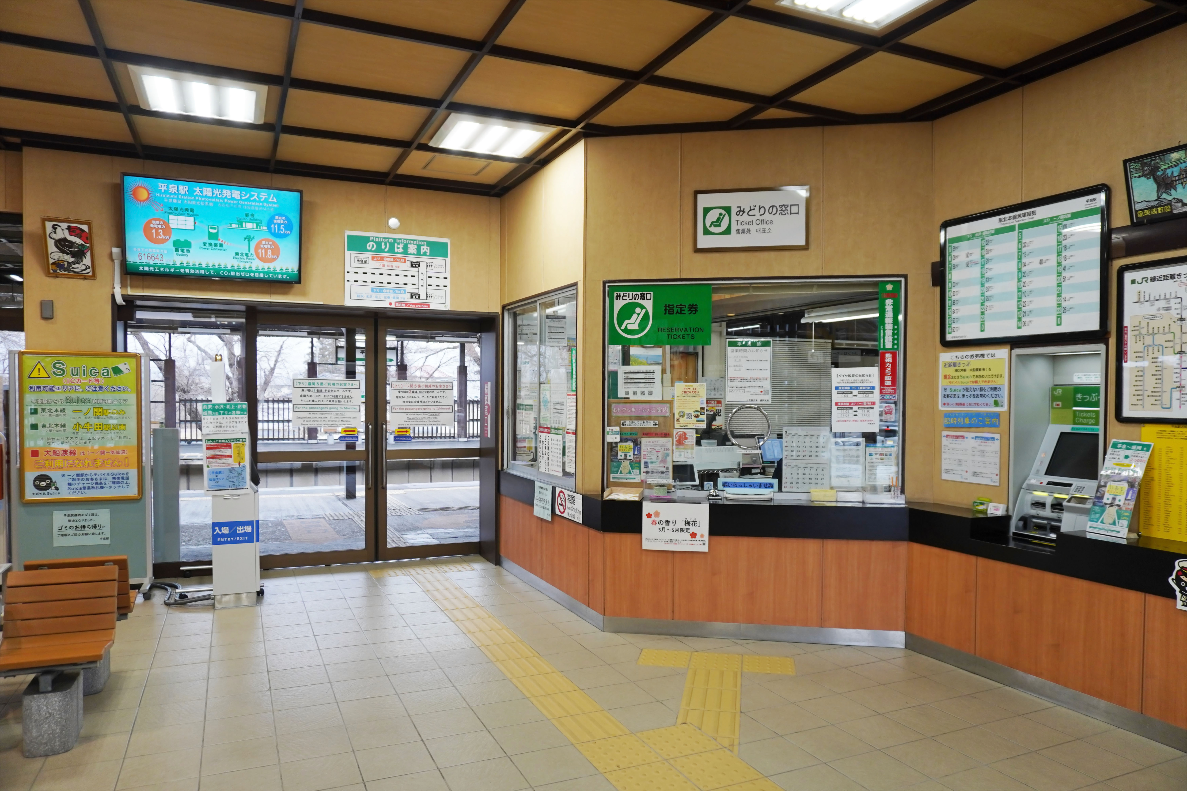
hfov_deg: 73.7
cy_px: 396
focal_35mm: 24
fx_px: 791
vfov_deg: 53.1
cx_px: 594
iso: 320
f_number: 4
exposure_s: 1/160
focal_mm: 16
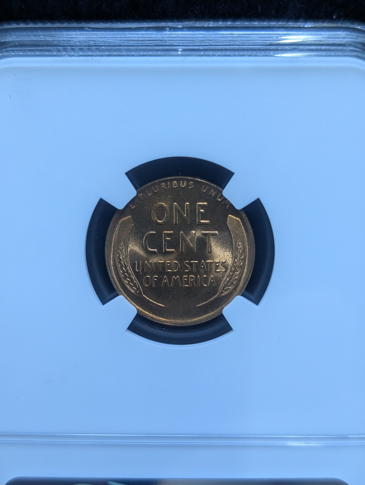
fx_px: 687
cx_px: 182
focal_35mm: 49
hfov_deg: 29.7
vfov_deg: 38.9
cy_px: 242
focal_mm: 6.9
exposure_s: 1/120
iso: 504
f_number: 1.68
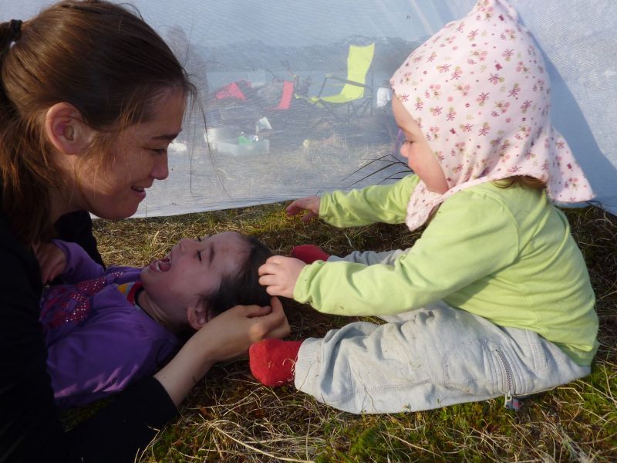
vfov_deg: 54.9
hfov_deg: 69.4
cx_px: 308
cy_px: 232
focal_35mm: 25
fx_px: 446
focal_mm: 4.1
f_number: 4.5
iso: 100
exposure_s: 1/400
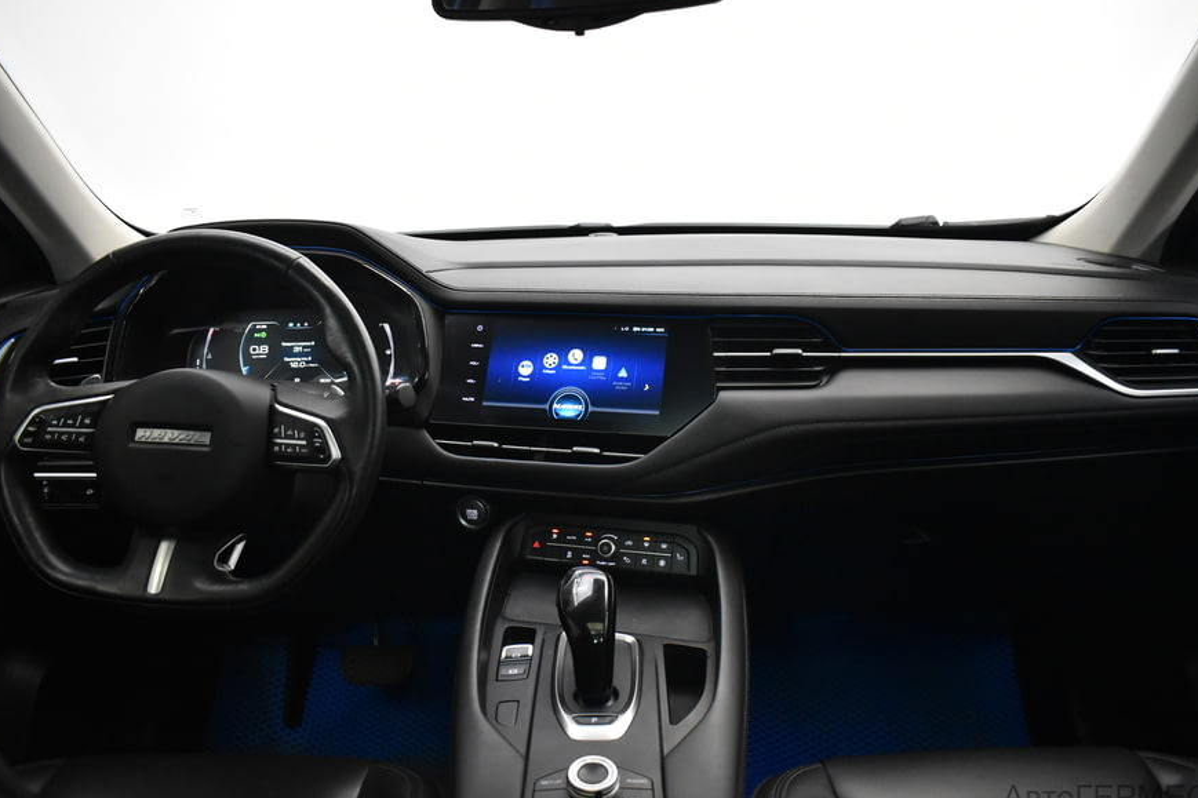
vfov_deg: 46.4
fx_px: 932
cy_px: 409
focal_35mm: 28
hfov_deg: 65.5
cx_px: 602
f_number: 3.5
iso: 3200
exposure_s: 1/80
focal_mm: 18
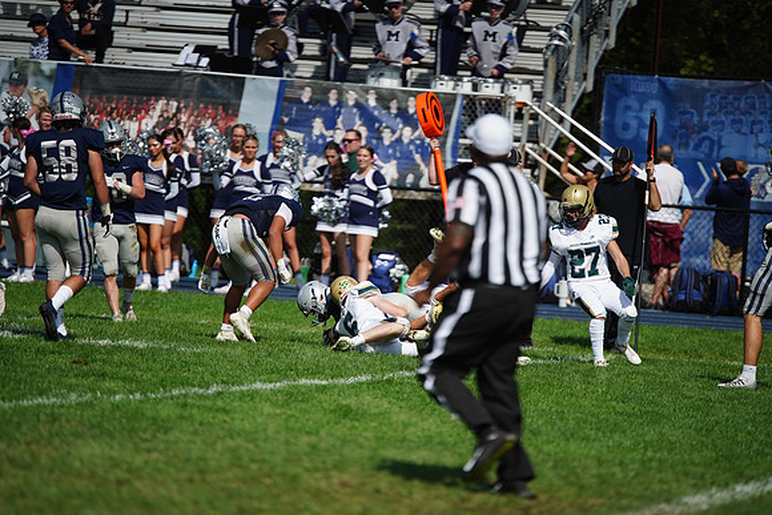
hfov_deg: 6.9
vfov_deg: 4.6
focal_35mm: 300
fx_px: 6435
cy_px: 258
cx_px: 386
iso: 400
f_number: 2.8
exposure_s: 1/8000
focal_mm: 300
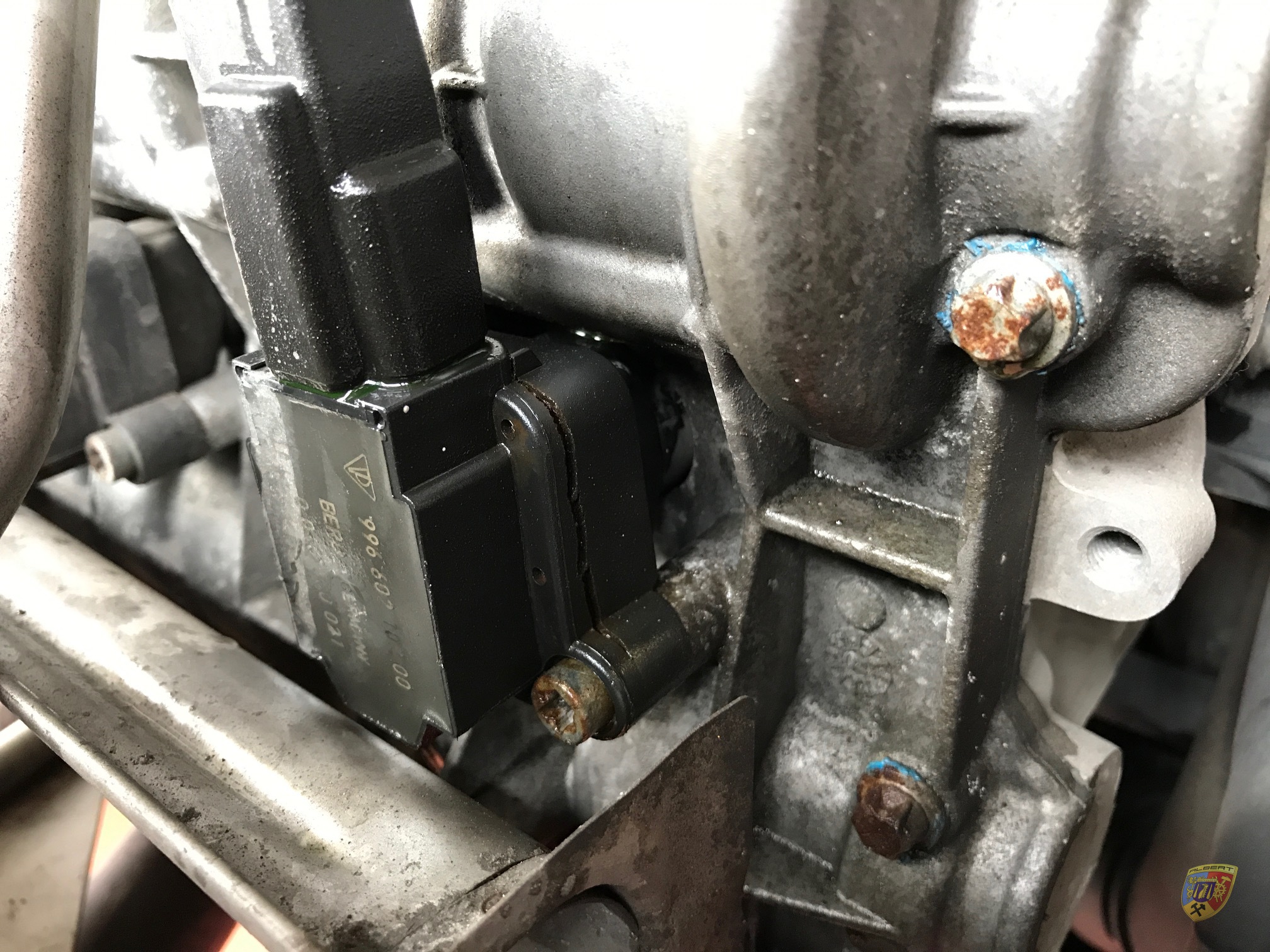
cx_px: 635
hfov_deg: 63.4
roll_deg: +4.0
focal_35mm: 28
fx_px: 1027
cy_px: 476
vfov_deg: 49.7
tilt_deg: -28.1
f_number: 1.8
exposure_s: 1/17
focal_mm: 3.99
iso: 80
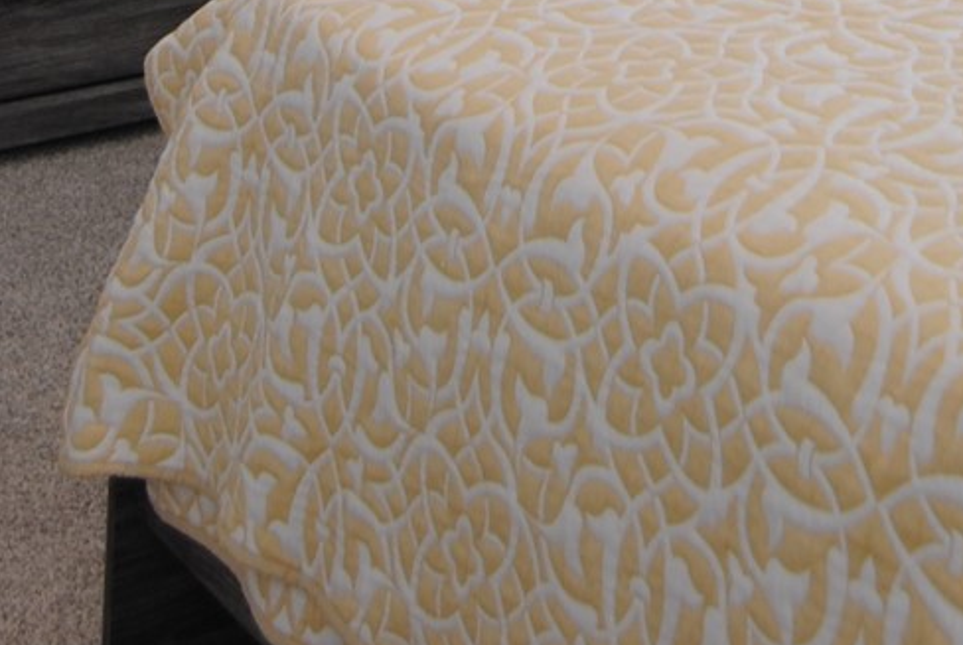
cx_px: 808
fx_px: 1962
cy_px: -726
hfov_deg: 26.9
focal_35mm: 73
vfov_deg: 14.6
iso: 100
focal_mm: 11
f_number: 2.8
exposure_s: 1/30
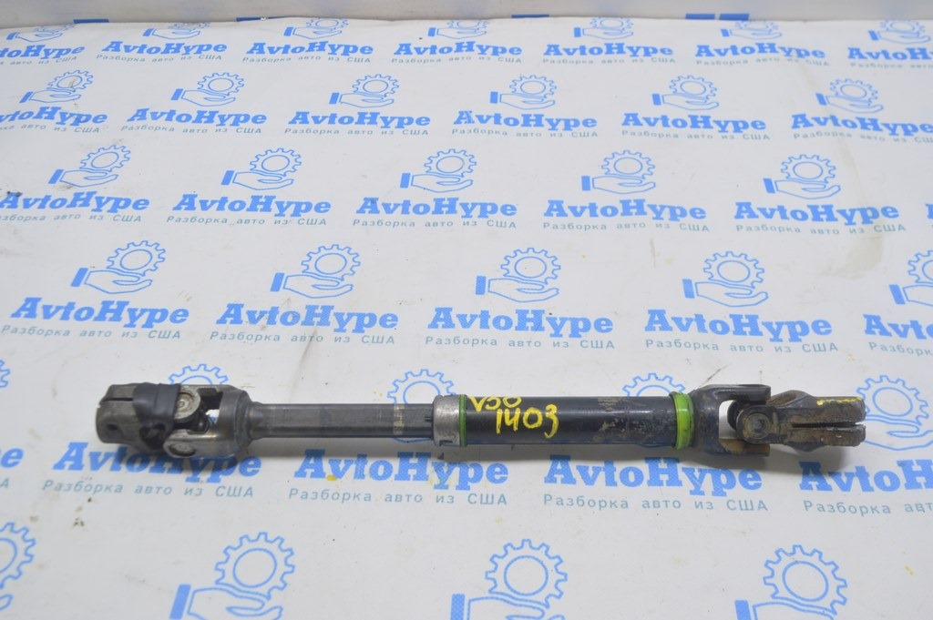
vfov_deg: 38.3
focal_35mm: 34
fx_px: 893
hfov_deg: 55.1
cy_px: 310
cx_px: 466
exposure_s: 1/20
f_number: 5.6
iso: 400
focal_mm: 23
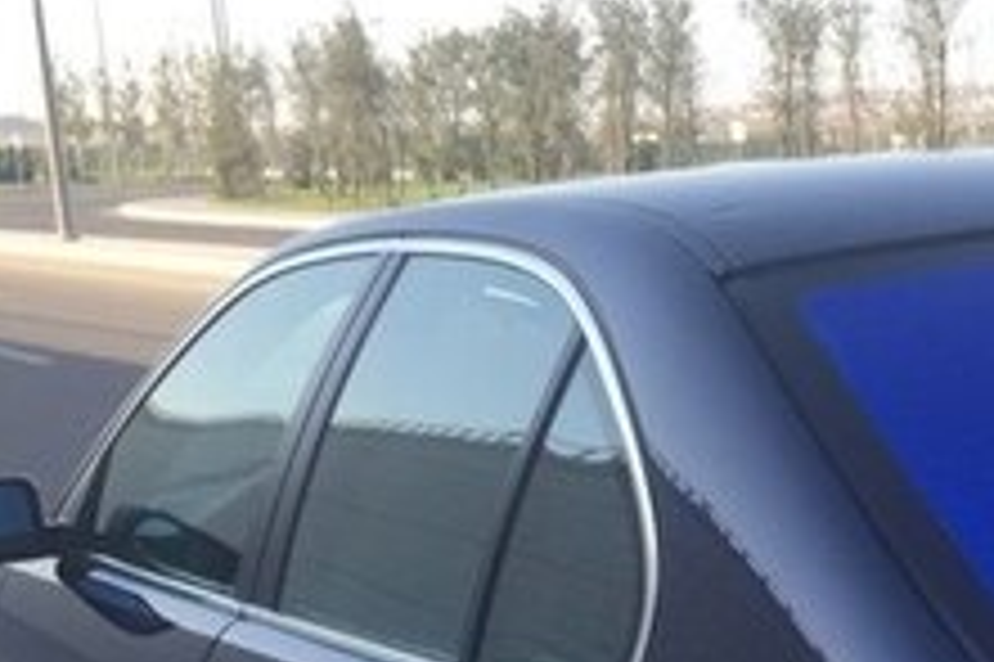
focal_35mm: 90
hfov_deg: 21.4
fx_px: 2483
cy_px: 952
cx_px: 1115
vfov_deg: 14.3
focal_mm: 4.15
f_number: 2.2
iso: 32
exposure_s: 1/565
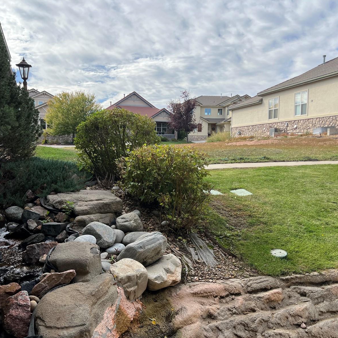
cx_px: 170
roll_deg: -0.7
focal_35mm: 31
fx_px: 342
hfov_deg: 52.5
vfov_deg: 52.5
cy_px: 170
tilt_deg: -4.4
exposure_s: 1/2841
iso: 50
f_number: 1.5
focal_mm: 5.7
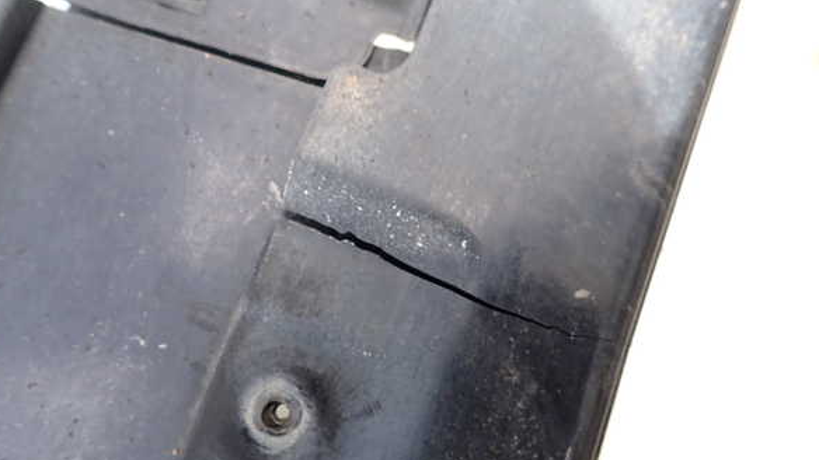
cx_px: 402
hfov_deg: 67.9
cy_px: 257
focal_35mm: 28
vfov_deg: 41.4
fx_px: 608
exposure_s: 1/100
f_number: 2.8
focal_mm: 4.5
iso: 100
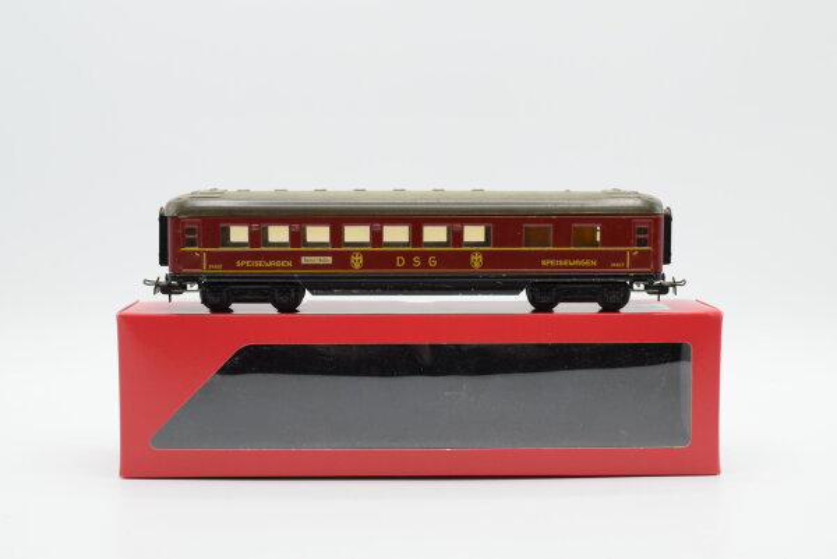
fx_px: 1221
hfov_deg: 37.8
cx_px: 418
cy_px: 280
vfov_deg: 25.8
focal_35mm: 52
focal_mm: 35
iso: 400
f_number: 8
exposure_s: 1/160
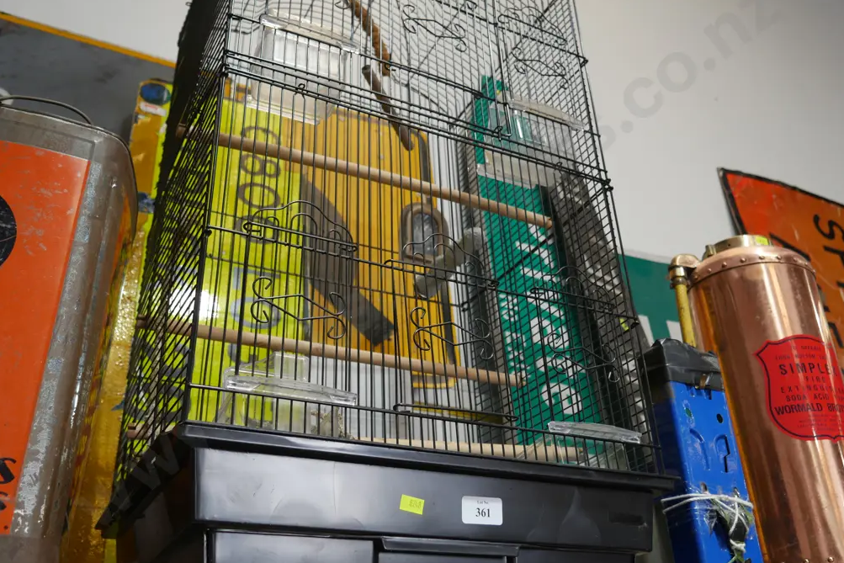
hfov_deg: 55.8
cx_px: 427
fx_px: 797
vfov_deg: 38.9
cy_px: 259
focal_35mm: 34
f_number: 3.6
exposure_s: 1/60
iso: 200
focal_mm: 16
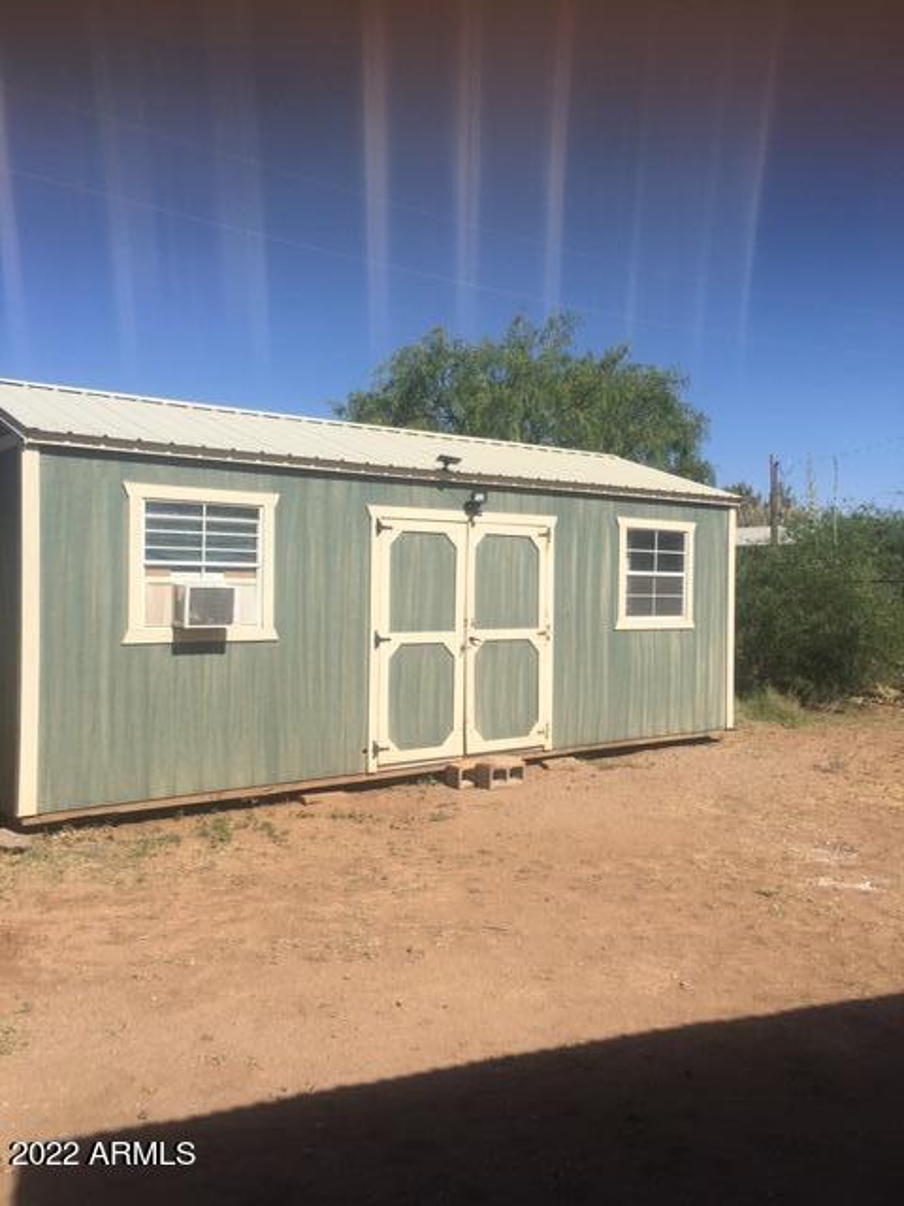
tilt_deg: -1.0
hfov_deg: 48.2
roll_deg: -0.2
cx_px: 452
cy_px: 603
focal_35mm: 29
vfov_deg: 61.7
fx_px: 1010
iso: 25
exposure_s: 1/2564
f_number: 2.2
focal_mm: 4.15
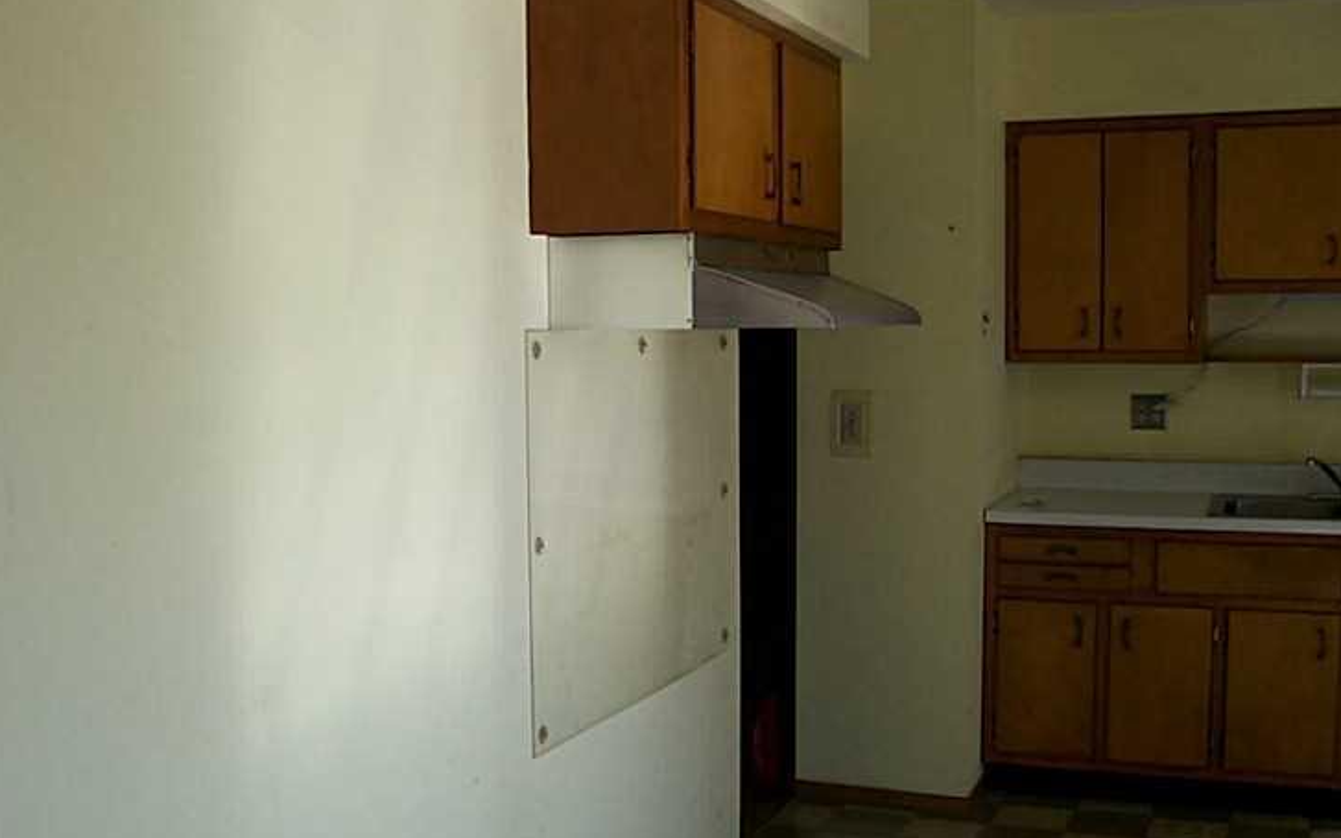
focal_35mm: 42
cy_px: 515
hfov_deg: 47.1
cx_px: 609
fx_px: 1535
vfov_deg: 30.4
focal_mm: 6
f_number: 2.7
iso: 80
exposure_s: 1/243
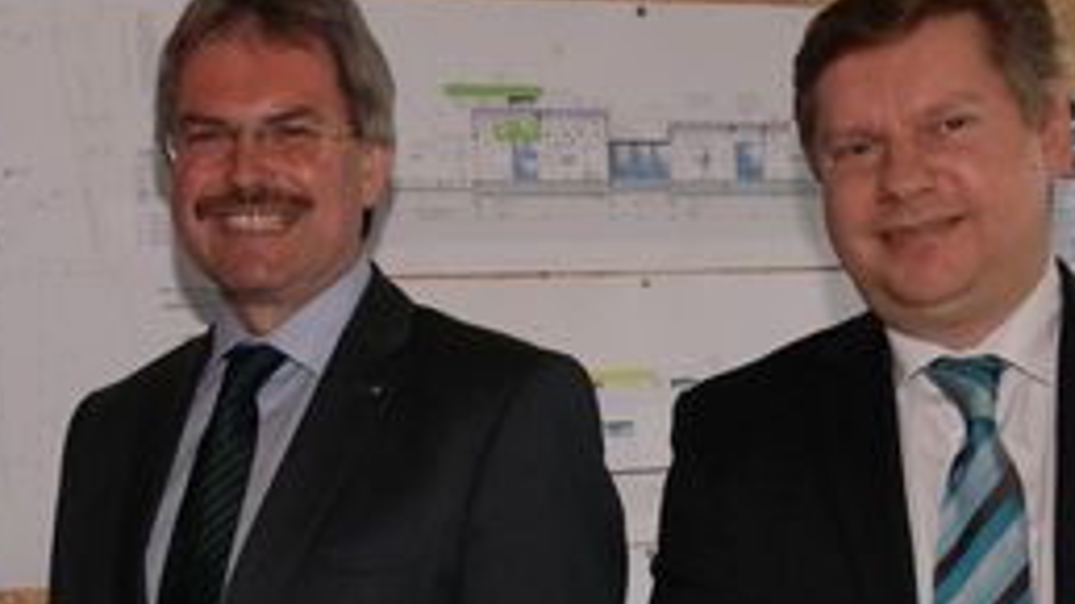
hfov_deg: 27.0
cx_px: 338
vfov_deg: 15.3
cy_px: 535
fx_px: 2224
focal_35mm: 78
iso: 200
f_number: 4
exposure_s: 1/60
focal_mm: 25
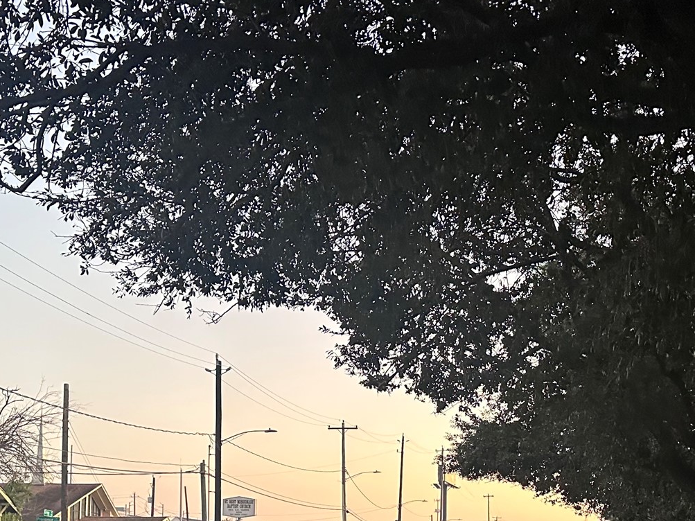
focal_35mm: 49
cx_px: 406
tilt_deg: +3.7
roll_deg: +1.1
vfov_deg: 27.9
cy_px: 524
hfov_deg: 38.8
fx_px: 984
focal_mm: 6.86
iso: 640
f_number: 1.78
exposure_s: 1/60
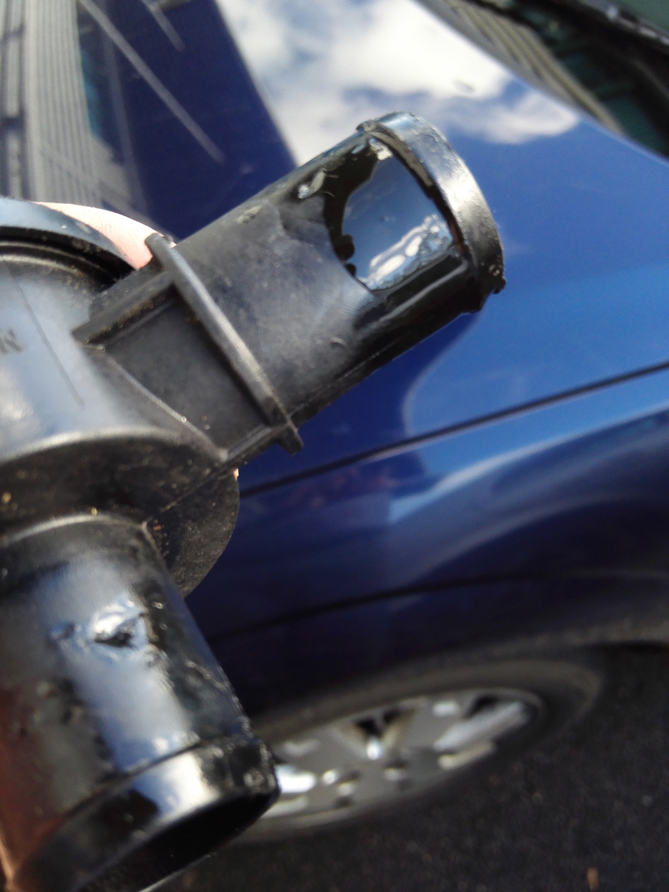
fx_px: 747
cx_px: 334
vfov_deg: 61.7
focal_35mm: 29
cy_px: 446
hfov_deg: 48.2
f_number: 2
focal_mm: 3.8
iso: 100
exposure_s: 1/100
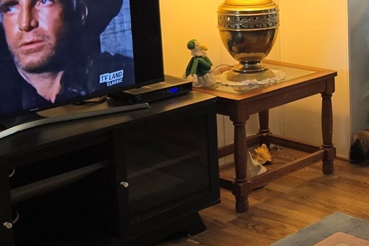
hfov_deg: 24.7
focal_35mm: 75
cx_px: 432
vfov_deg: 17.9
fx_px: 769
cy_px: 27
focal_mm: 5.4
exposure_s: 1/120
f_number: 1.8
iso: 125
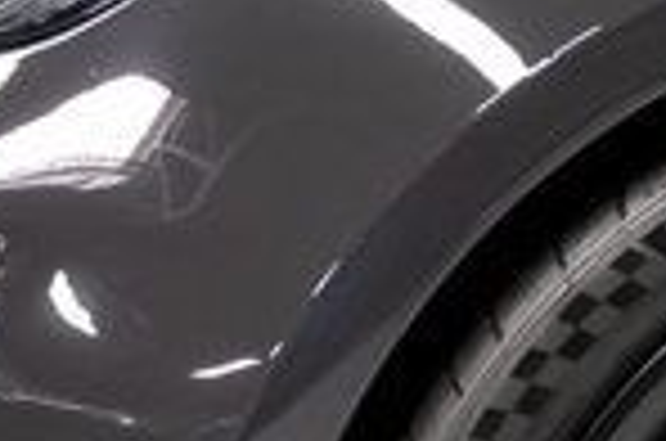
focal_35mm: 354
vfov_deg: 3.9
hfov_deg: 5.8
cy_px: 295
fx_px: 6535
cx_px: 1089
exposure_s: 1/60
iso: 800
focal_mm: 51
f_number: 4
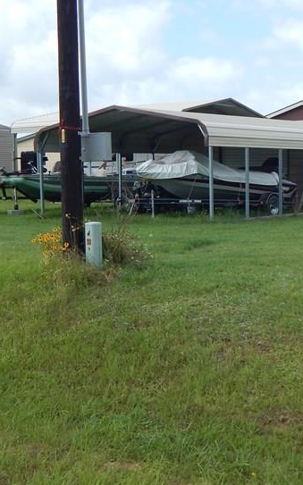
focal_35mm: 62
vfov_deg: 32.9
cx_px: 255
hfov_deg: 20.6
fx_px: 820
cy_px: 210
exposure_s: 1/1250
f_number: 3.2
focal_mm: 5.6
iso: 125
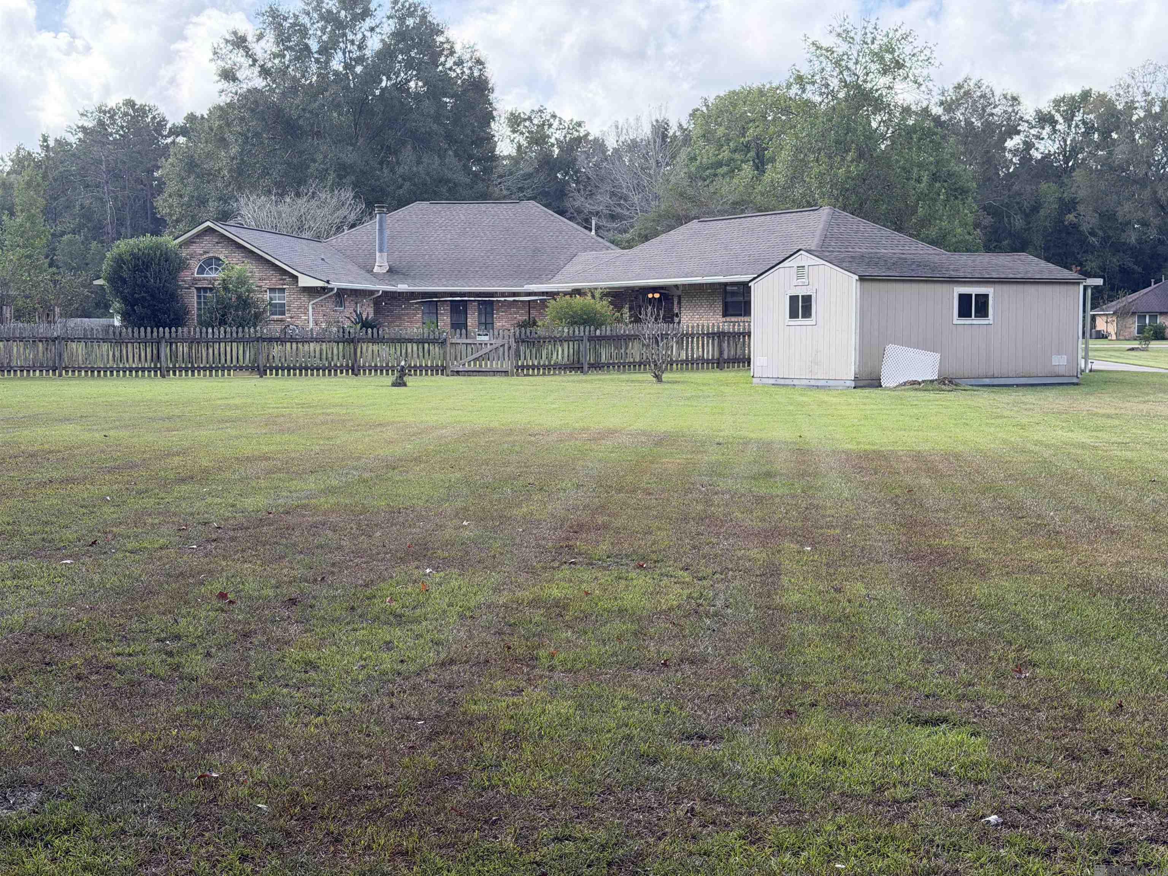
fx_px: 1620
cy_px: 438
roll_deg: +0.6
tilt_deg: -4.7
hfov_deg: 39.7
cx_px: 584
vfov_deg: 30.3
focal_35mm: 48
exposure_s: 1/895
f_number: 1.78
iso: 100
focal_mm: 6.76
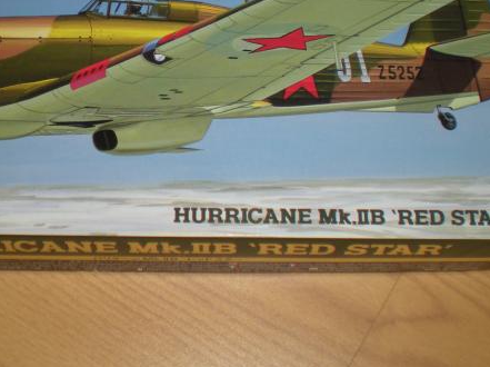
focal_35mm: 69
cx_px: 176
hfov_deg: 28.1
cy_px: 136
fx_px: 976
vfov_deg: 21.2
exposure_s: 1/48.1
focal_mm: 6.3
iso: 64
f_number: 3.1
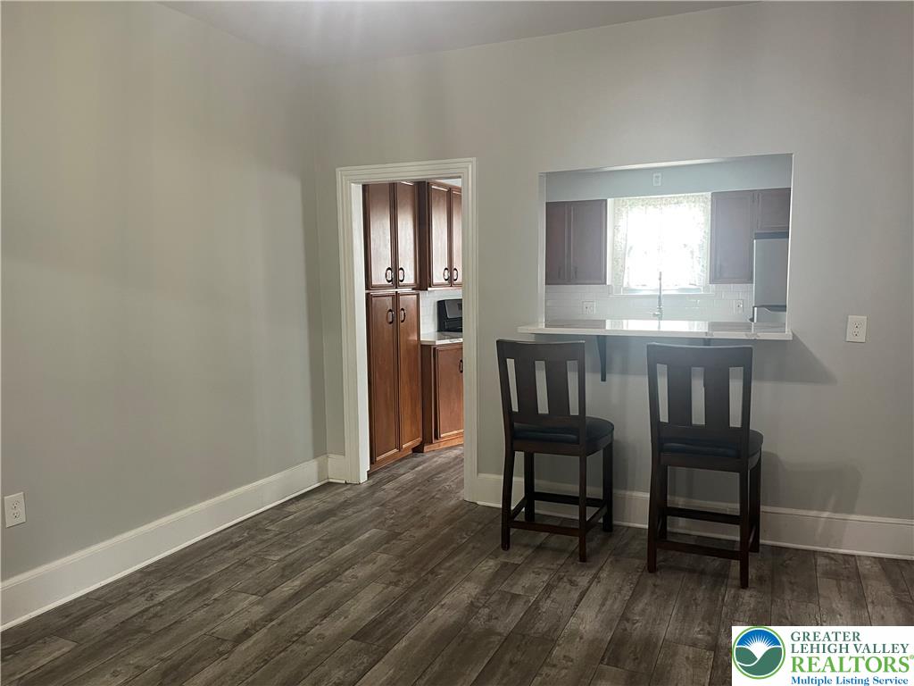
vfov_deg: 53.1
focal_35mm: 26
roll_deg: +0.7
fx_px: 687
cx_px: 457
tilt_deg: -6.0
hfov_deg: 67.3
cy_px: 343
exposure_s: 1/60
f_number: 1.6
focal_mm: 5.1
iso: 250
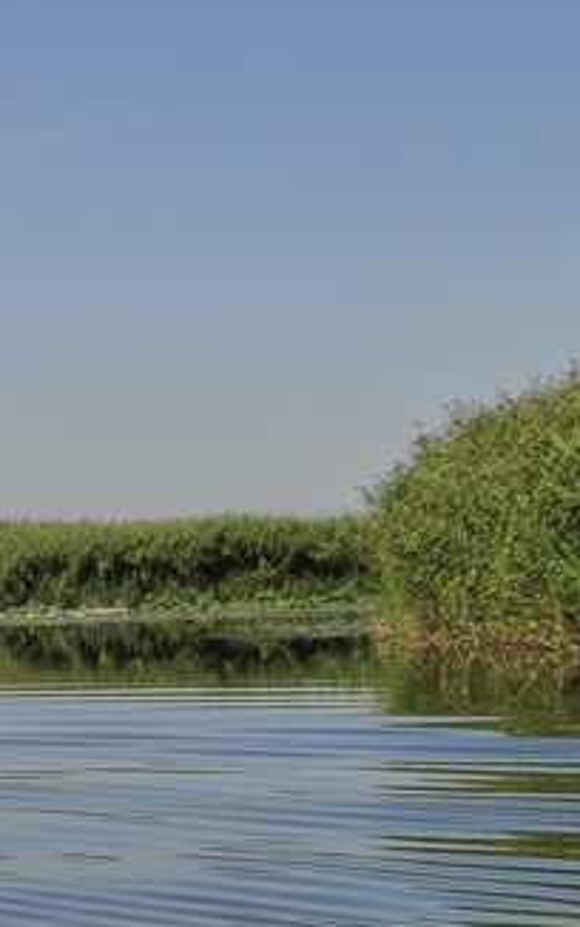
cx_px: -274
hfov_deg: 10.7
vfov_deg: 17.6
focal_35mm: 118
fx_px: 2982
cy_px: 653
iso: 200
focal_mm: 28
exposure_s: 1/1000
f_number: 9
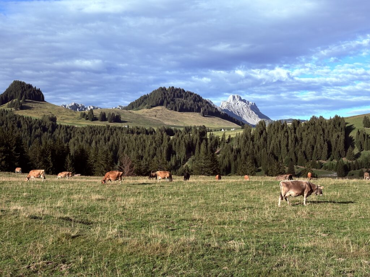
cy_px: 138
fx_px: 556
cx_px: 185
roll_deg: -2.4
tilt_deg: +0.0
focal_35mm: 52
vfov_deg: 28.0
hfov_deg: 36.8
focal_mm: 5.96
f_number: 1.6
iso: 40
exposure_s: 1/1754
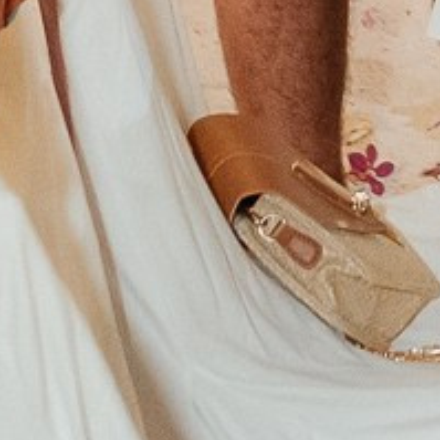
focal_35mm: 334
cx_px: 1044
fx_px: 4803
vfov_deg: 4.9
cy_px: -1145
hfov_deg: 5.1
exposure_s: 1/200
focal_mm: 35
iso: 2500
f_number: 2.5
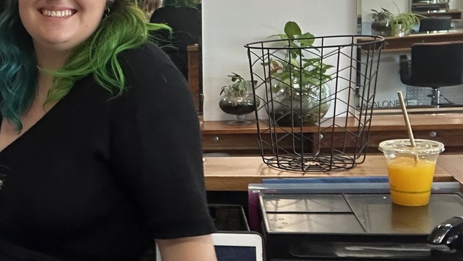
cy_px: 139
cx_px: -31
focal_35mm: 56
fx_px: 687
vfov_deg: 21.4
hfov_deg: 33.1
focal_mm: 2.69
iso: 100
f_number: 1.9
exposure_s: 1/50
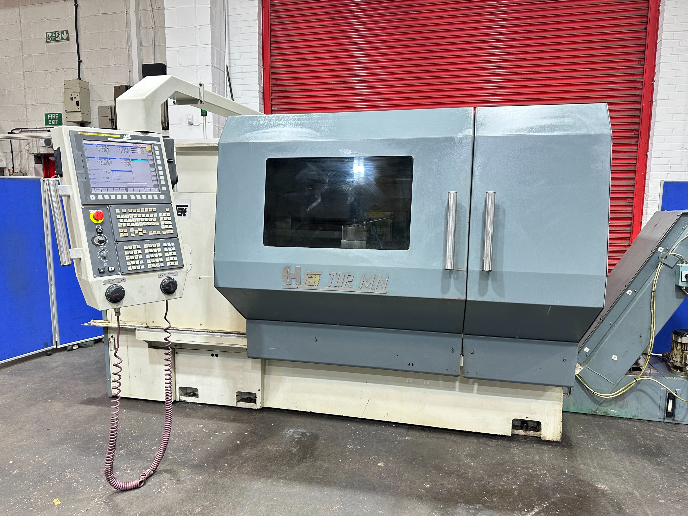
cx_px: 336
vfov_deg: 54.9
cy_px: 268
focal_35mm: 25
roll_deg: -0.1
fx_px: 497
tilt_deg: -7.1
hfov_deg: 69.4
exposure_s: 1/50
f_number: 1.78
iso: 160
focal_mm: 6.86
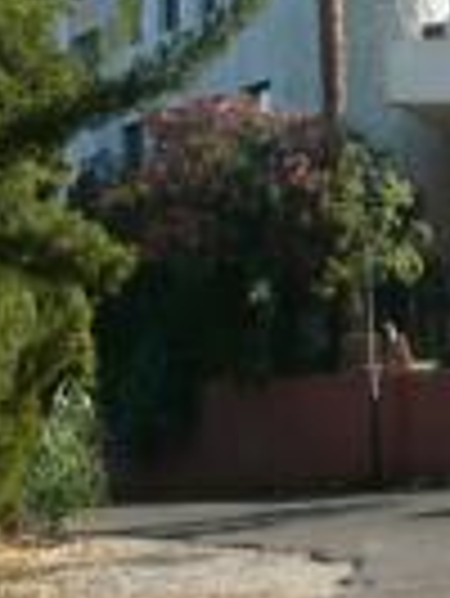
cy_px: -247
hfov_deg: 13.2
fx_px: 1921
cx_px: 418
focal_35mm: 111
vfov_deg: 16.4
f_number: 2.8
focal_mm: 5.5
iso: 100
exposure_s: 1/640
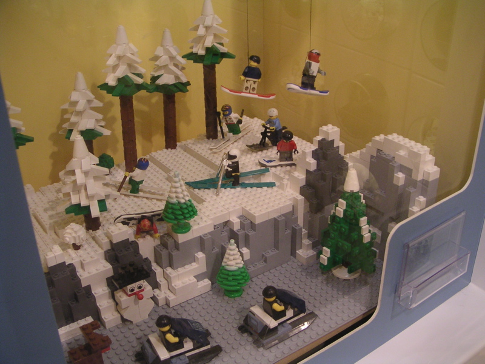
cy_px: 182
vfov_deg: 37.7
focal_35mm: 38
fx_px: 532
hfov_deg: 49.0
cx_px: 242
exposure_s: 1/45
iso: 80
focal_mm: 6
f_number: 2.8
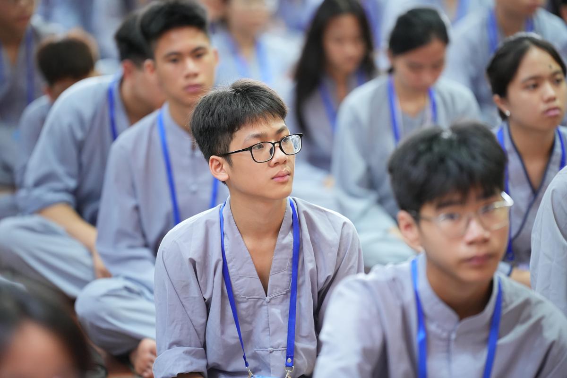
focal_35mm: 200
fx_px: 3150
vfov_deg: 6.9
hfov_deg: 10.3
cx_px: 284
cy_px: 189
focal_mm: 200
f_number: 2.8
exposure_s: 1/125
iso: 3200
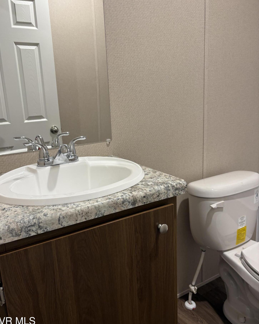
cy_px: 159
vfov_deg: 62.2
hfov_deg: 51.5
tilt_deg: -7.8
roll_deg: +4.3
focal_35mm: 28
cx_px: 125
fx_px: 268
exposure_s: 1/60
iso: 100
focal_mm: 5.96
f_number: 1.6
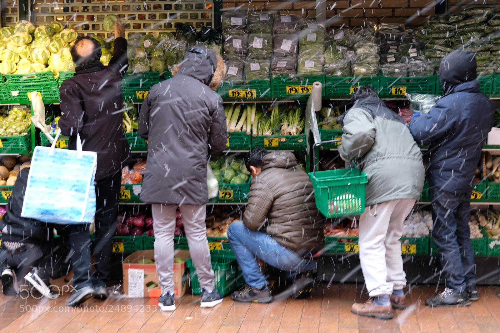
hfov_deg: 37.5
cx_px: 250
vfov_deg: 25.5
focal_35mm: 53
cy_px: 166
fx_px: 736
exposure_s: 1/25
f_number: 5
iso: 500
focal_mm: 35
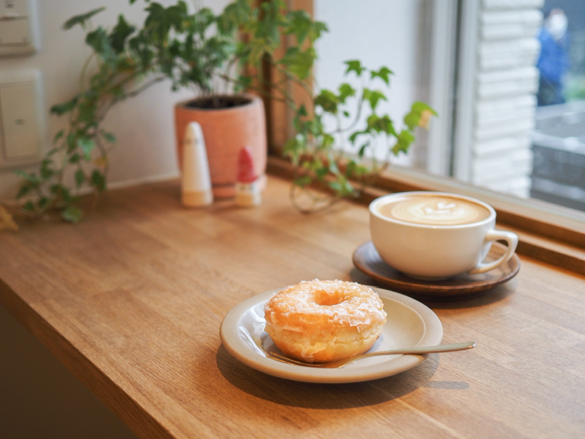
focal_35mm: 50
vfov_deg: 29.1
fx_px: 845
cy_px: 220
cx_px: 292
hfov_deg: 38.2
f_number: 1.8
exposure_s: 1/250
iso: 500
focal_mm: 25
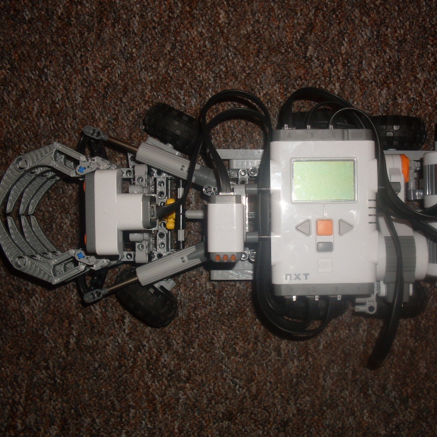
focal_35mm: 45
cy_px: 218
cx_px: 263
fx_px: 643
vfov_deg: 37.6
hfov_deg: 37.4
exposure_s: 1/45
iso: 100
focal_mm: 6.3
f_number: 2.8
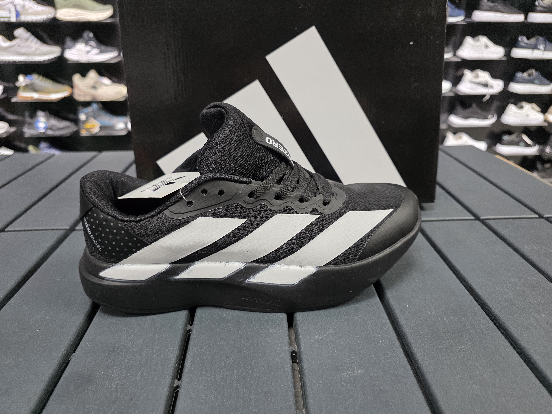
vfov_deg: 58.9
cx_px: 276
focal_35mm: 23
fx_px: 367
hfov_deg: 73.9
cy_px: 207
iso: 250
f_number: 1.7
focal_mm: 6.3
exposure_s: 1/100
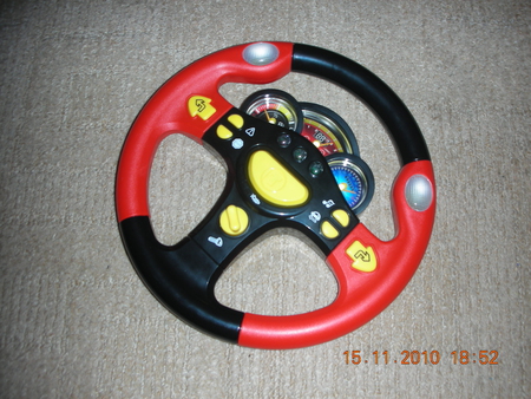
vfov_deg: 40.7
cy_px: 200
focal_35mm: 35
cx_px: 266
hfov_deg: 52.6
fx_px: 537
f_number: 3
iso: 50
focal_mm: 5.8
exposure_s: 1/60.1
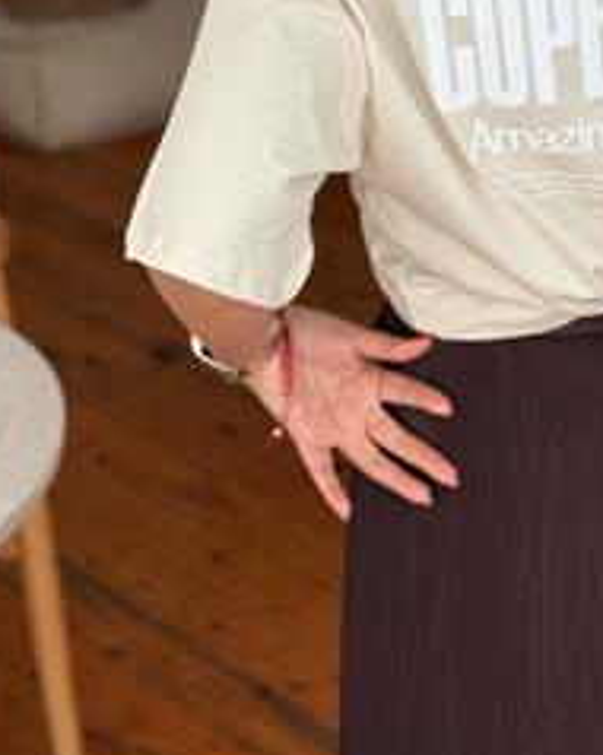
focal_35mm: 105
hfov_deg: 14.6
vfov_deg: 17.8
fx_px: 2345
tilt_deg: -13.3
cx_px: 441
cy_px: -2
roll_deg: +1.3
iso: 100
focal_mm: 6.76
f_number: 1.78
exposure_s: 1/91
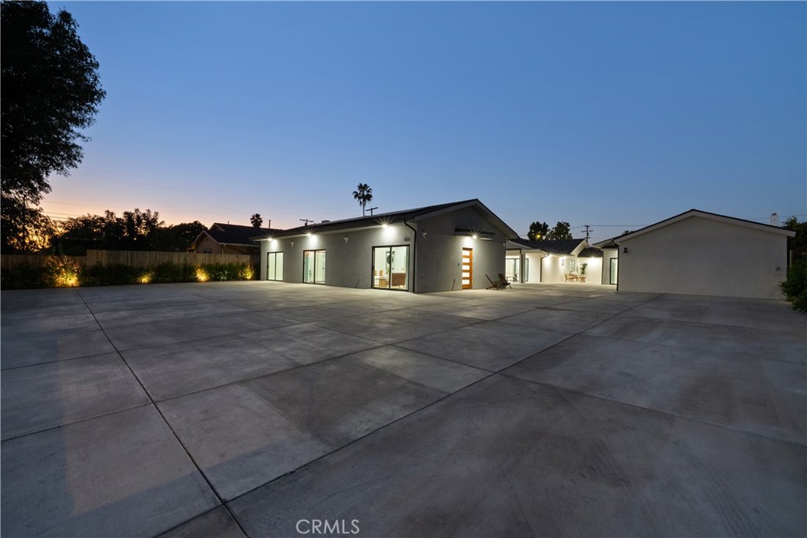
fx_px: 314
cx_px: 404
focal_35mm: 14
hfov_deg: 104.2
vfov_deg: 81.2
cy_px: 269
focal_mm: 14
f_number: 11
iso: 160
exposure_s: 8
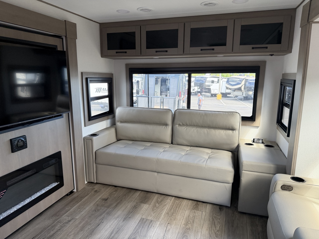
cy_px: 120
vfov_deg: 56.8
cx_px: 160
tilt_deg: -7.9
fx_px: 221
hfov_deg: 71.6
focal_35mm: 24
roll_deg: -1.0
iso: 200
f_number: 1.78
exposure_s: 1/104
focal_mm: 6.76
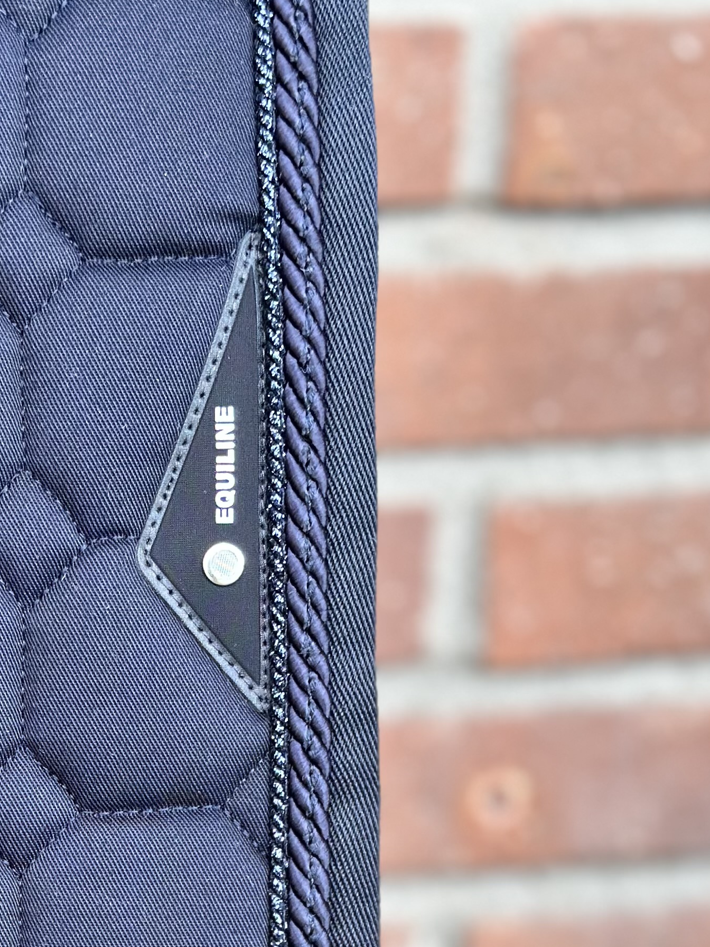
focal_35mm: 108
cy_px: 995
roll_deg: +0.3
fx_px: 2954
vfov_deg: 17.7
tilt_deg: -16.4
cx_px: 70
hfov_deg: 13.6
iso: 80
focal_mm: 6.86
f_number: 1.78
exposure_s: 1/303
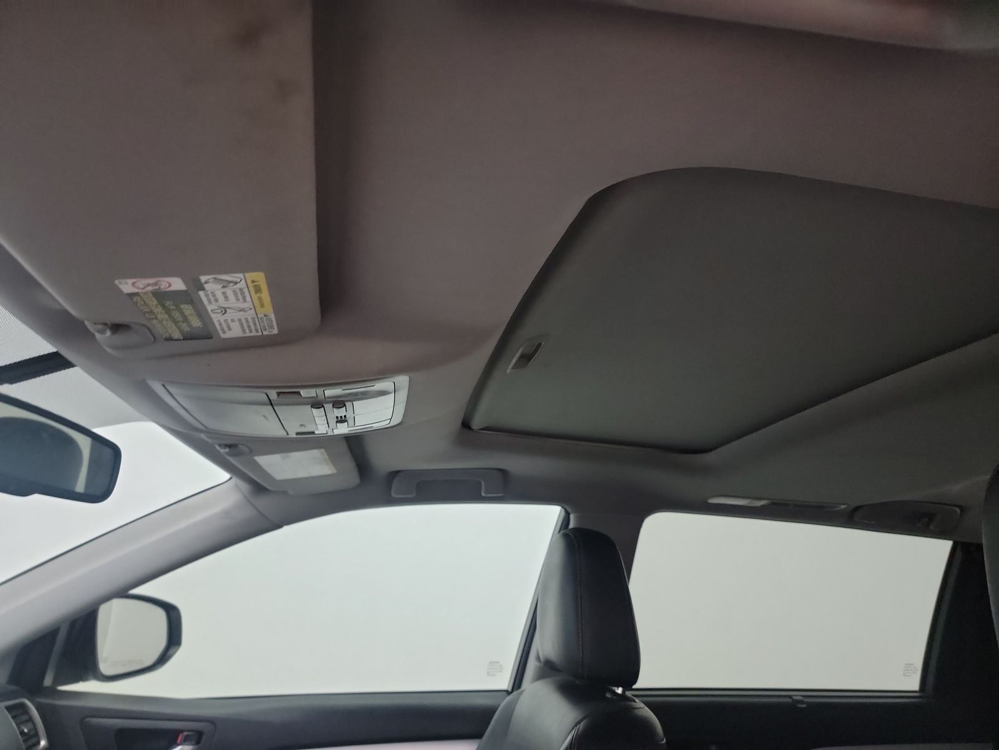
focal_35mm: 24
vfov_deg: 56.8
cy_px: 375
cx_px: 500
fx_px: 693
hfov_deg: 71.6
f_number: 1.8
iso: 1089
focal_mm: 6.7
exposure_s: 1/59
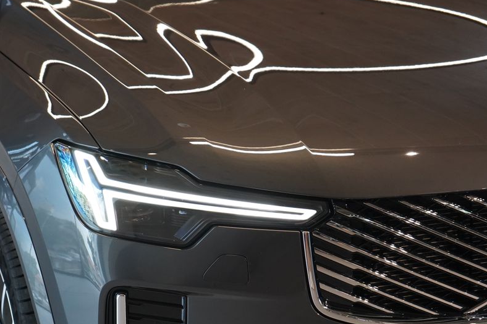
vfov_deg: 15.0
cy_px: 182
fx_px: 1231
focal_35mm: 91
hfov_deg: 22.3
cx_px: 187
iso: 5000
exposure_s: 1/160
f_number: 5.6
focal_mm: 70
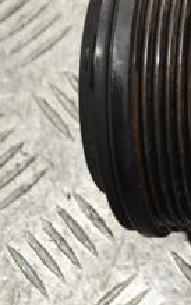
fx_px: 1115
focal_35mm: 134
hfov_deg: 9.2
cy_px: 39
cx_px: 392
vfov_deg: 15.4
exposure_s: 1/100
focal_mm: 32
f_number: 5
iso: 400
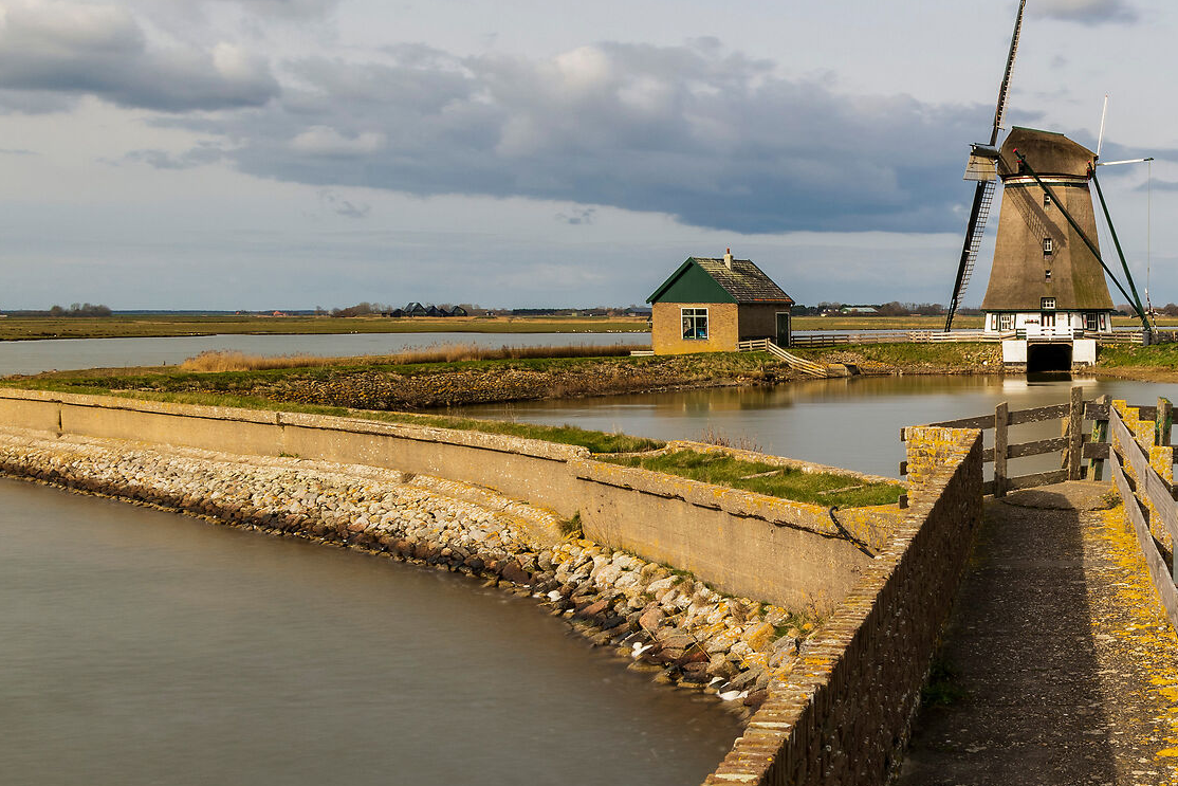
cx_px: 1046
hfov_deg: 33.8
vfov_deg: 23.9
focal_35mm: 56
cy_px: 598
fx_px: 1833
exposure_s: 6
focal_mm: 26
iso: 100
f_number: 13
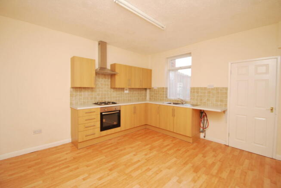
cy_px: 94
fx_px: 117
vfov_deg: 77.5
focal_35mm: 15
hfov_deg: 100.3
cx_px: 140
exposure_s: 1/60
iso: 200
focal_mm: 10
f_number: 4
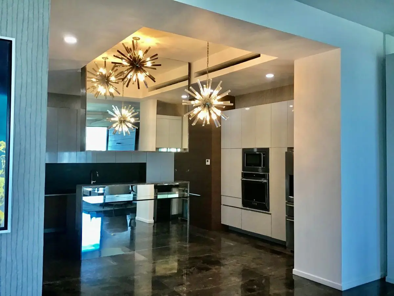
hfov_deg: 58.4
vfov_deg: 45.4
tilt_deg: +4.0
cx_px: 197
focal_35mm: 31
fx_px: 353
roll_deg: -1.1
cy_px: 148
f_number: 2.4
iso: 64
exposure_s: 1/30
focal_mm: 3.3
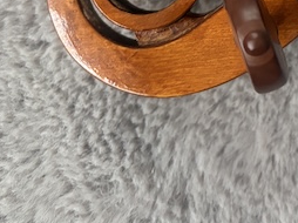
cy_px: -97
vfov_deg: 16.6
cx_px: 345
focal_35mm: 82
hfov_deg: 22.3
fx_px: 705
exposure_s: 1/60
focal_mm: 5.96
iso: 320
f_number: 1.6
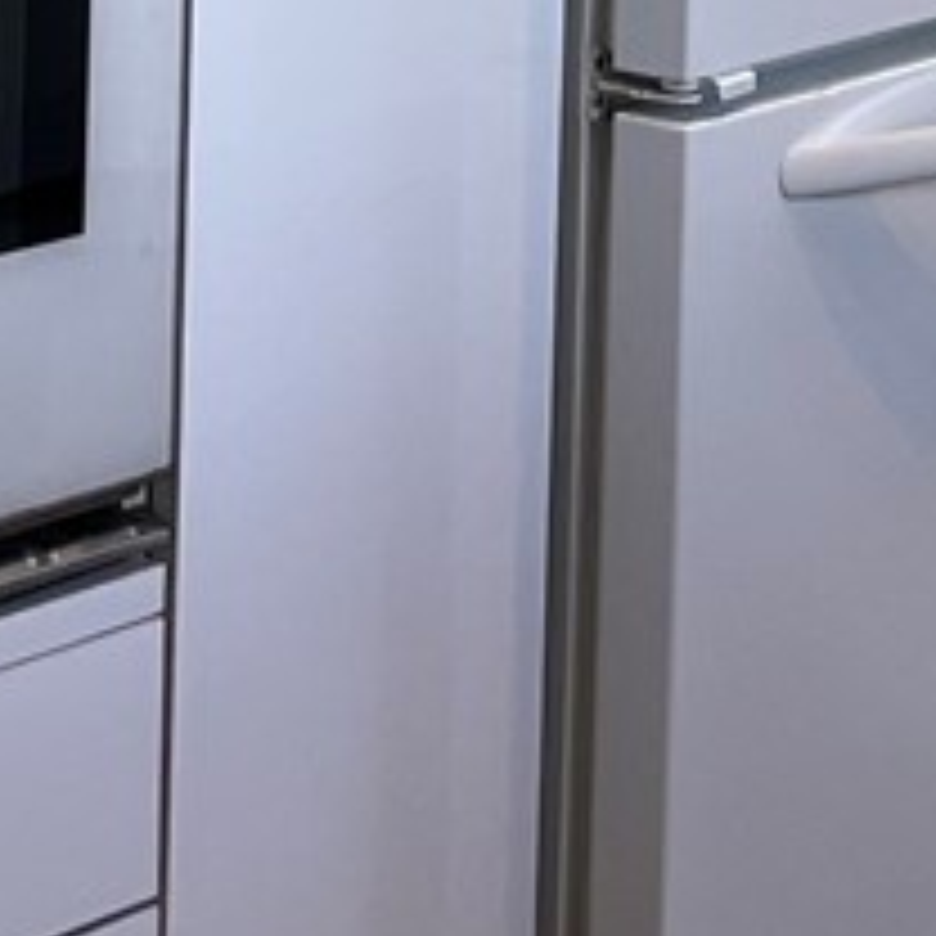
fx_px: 5415
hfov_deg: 9.5
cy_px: -846
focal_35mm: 177
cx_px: -544
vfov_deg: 9.3
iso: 50
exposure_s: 1/120
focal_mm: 5.1
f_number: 1.6
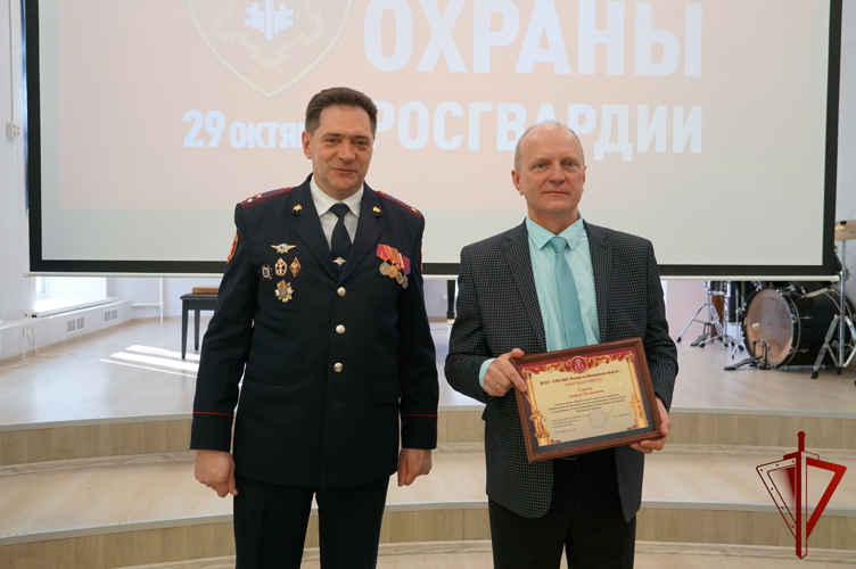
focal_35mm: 33
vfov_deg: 39.9
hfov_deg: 57.3
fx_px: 784
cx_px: 428
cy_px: 284
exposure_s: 1/160
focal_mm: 22
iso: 800
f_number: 4
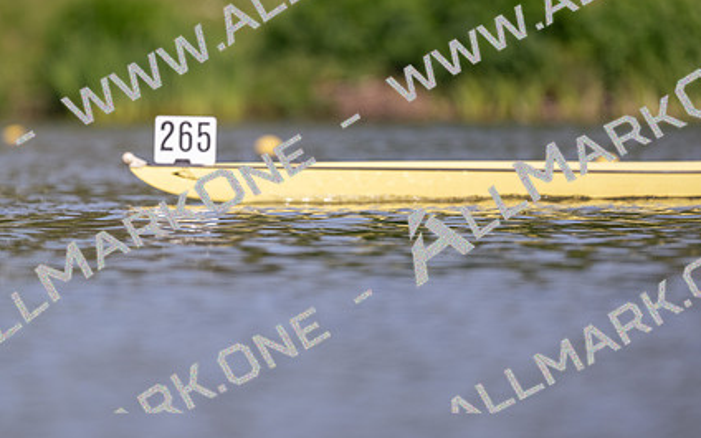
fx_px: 15990
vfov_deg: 1.6
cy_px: 130
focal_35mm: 837
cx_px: 266
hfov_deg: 2.5
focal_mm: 600
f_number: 4
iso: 280
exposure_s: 1/2500
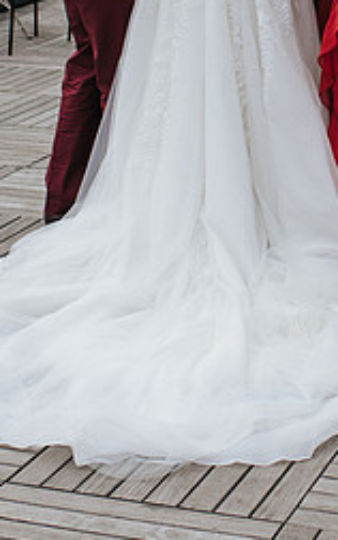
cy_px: 140
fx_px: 1618
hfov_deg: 11.8
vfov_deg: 18.8
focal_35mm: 110
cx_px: 343
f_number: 3.5
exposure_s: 1/1250
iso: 110
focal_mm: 35
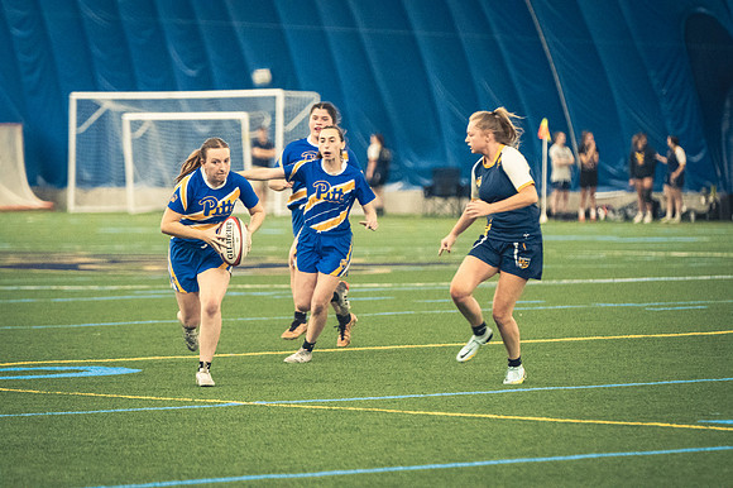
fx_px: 5331
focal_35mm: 262
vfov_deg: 5.2
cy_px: 244
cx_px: 366
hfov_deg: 7.9
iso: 12800
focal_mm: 175
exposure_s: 1/500
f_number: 2.8
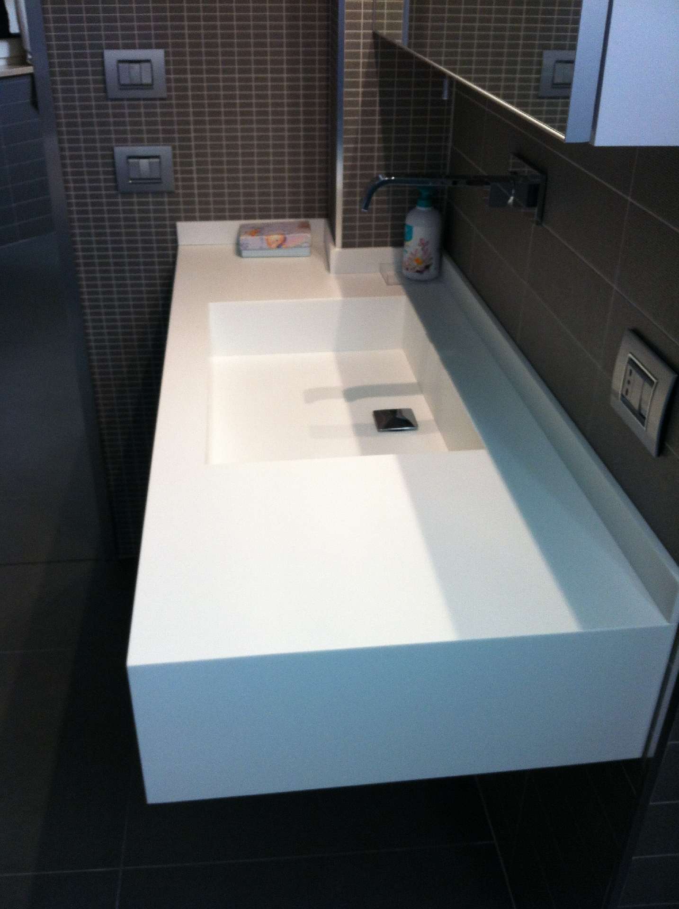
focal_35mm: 35
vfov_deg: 52.7
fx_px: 918
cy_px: 454
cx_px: 340
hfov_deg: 40.6
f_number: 2.8
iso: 100
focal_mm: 3.85
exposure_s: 1/17
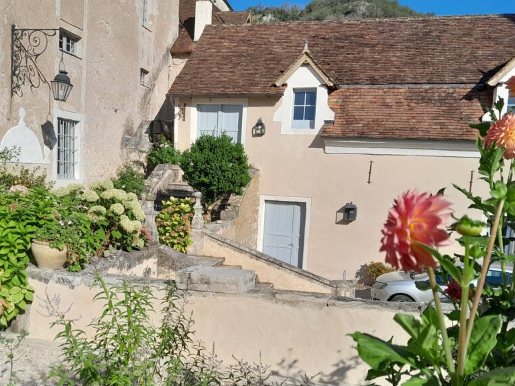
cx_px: 217
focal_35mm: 36
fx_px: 536
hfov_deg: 51.1
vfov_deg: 39.4
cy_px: 239
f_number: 1.8
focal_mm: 4
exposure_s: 1/821
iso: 40
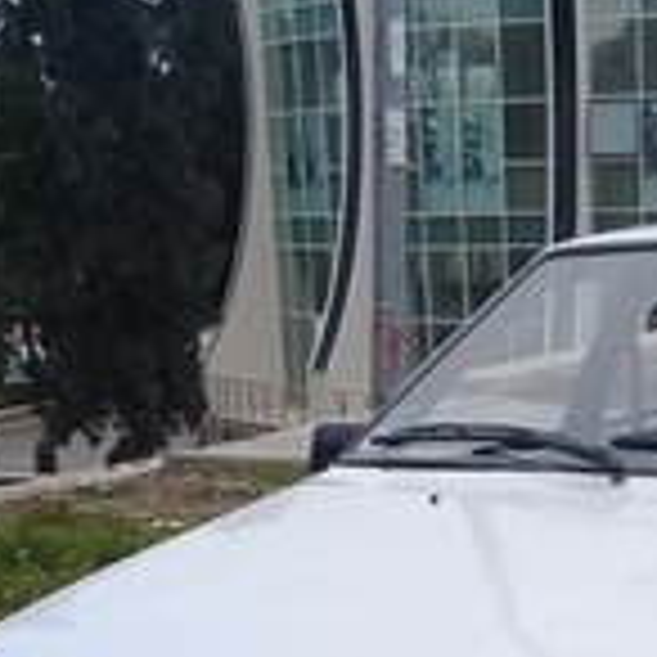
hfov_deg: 18.5
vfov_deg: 17.9
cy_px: 765
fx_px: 1997
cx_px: 518
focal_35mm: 93
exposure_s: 1/189
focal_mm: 3.3
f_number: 2.2
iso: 50
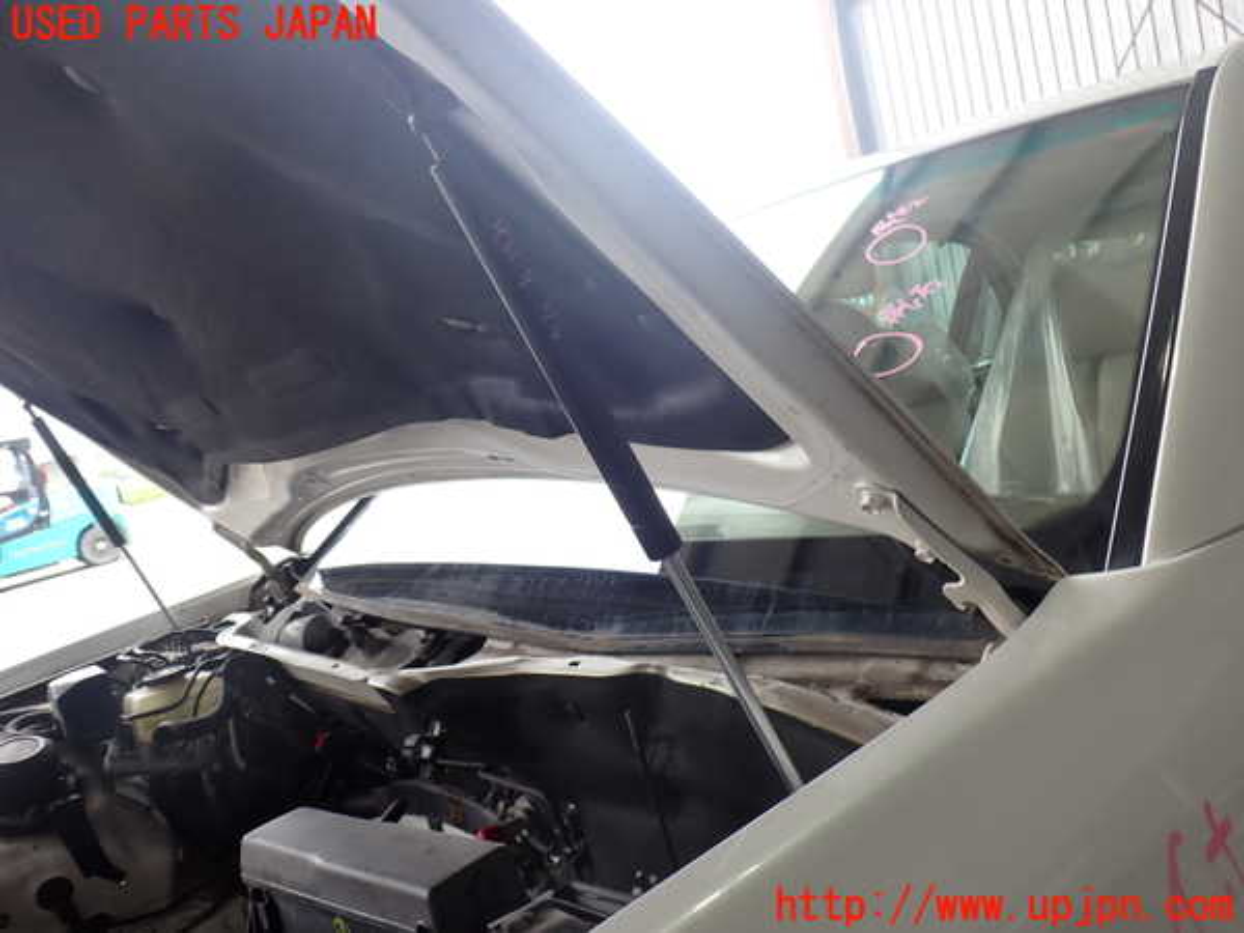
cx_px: 622
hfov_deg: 60.0
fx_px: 1078
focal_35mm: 30
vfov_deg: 46.8
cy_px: 466
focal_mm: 5.4
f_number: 3.2
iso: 100
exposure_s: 1/125
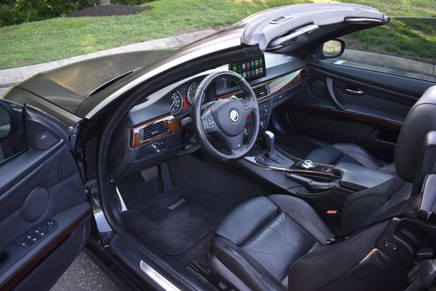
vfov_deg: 48.0
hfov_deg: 67.4
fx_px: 327
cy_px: 146
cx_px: 218
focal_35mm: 27
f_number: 3.5
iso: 640
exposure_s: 1/250
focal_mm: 18
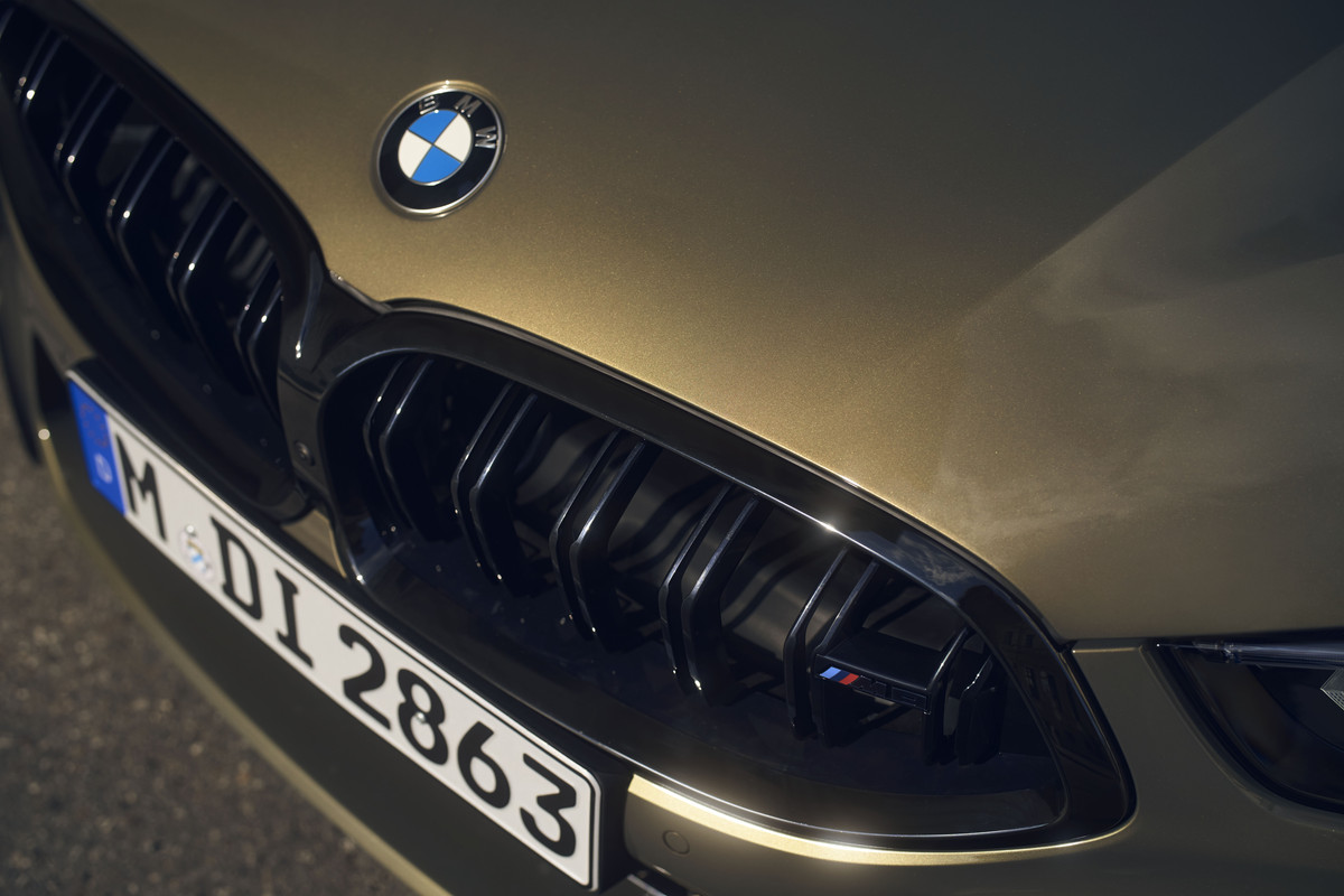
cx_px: 672
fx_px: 1867
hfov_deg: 39.6
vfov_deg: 27.0
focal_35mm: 50
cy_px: 448
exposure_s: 1/800
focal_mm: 50
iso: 100
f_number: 2.8
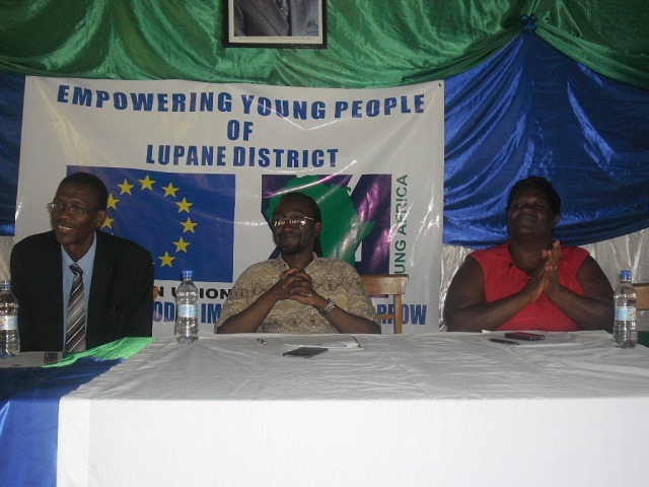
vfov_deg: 31.5
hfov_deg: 41.2
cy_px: 244
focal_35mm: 46
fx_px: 862
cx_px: 324
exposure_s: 1/45
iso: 200
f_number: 3.8
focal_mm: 8.1
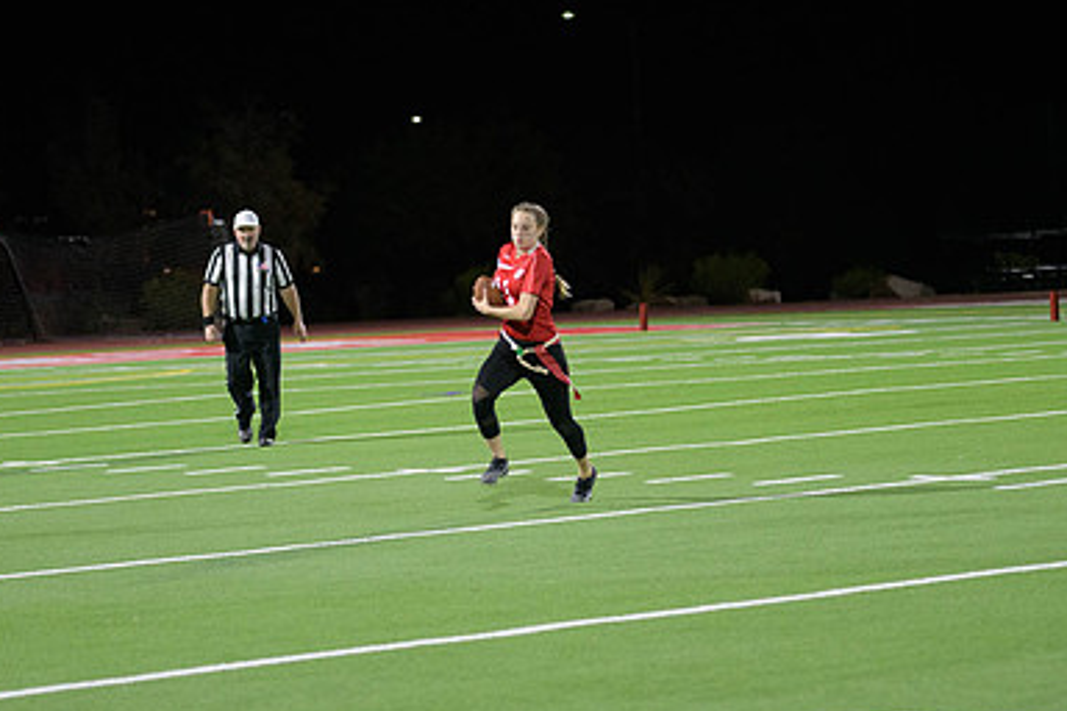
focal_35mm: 154
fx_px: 4564
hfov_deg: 13.3
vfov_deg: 8.9
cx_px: 408
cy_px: 374
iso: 4000
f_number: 2.8
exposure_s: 1/640
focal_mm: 102
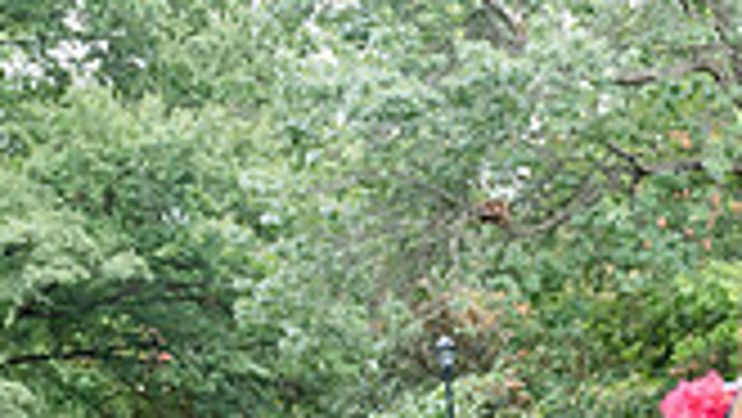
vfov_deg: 11.2
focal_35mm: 101
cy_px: 750
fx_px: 1988
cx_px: 763
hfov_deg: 20.4
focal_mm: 24
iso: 2000
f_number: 4
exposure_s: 1/400
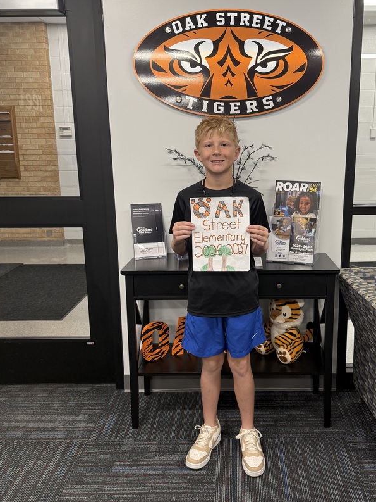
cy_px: 242
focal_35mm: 31
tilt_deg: -10.5
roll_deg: +0.0
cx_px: 239
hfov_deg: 45.0
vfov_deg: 58.3
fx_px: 449
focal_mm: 6.76
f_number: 1.78
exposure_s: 1/120
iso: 160
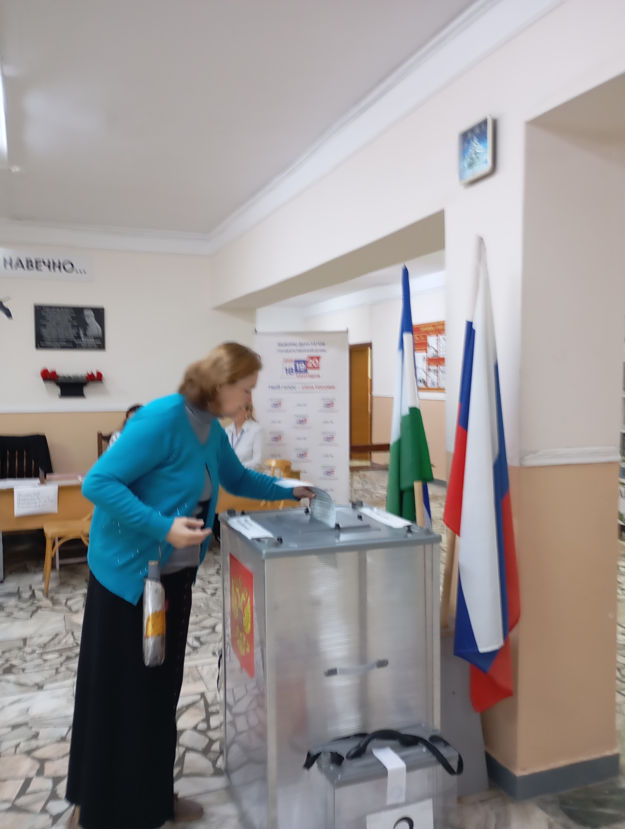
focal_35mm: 28
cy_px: 414
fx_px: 672
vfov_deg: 63.4
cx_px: 312
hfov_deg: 49.9
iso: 1287
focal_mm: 4.27
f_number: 1.8
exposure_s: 1/25
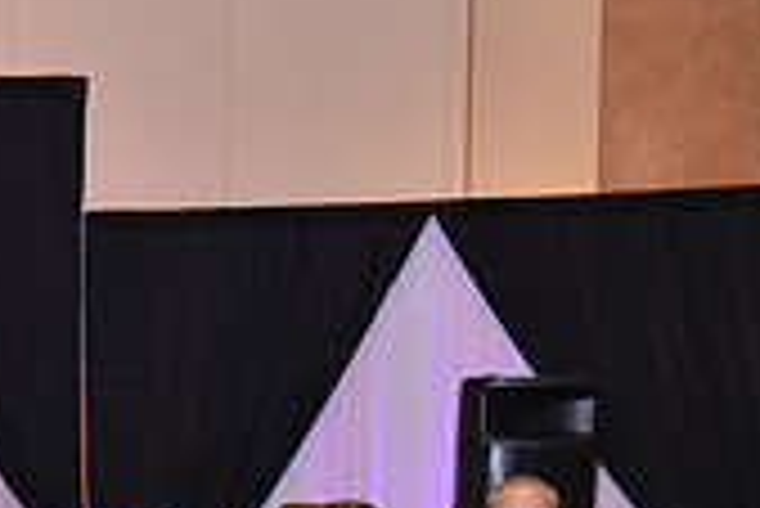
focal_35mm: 165
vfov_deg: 8.2
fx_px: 3486
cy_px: 762
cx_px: -351
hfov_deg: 11.9
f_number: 4
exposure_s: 1/250
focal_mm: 48
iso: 1250
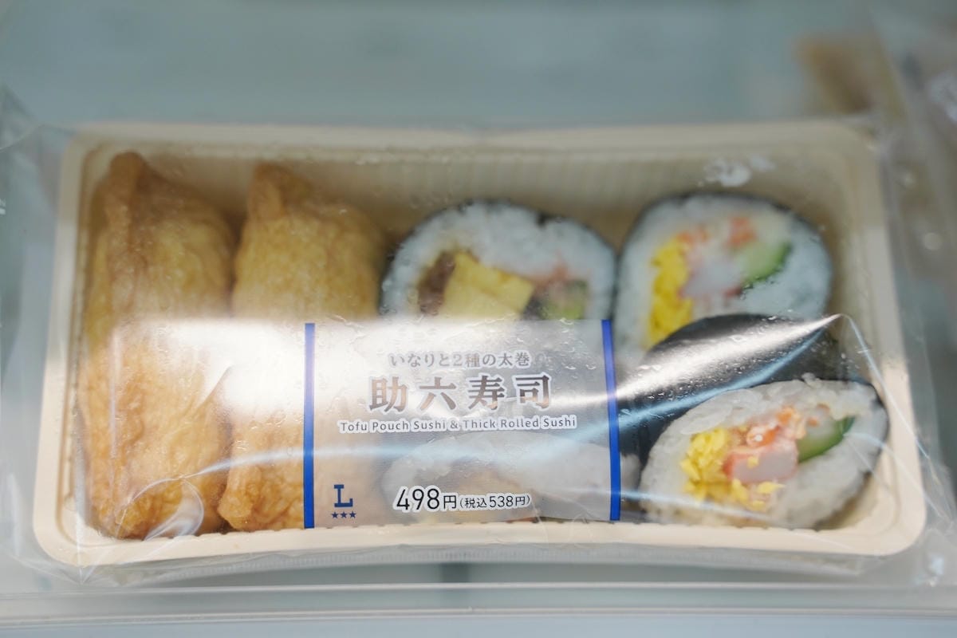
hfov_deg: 34.5
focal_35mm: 58
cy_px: 319
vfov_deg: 23.4
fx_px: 1542
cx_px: 478
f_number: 4
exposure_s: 1/60
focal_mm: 58
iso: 640
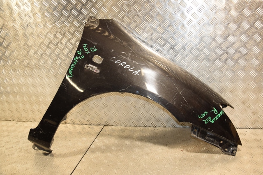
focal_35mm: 32
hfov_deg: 59.5
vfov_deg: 41.7
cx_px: 132
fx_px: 230
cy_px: 88
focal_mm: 21
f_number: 5
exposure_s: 1/200
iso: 800
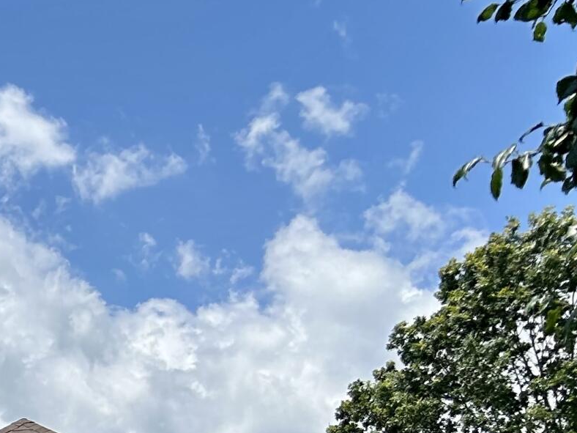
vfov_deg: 14.0
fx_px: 1650
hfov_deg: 16.5
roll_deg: +0.3
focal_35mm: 99
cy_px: 647
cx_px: -464
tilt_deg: +5.6
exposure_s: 1/5587
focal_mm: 5.7
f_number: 1.5
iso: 50
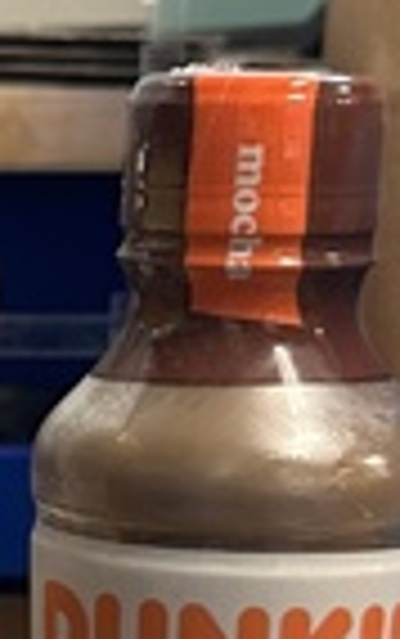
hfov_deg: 8.9
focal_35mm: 137
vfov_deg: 15.2
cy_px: 502
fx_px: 2385
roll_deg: +0.3
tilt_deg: -8.4
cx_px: -440
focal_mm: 6.86
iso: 200
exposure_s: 1/60
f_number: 1.78
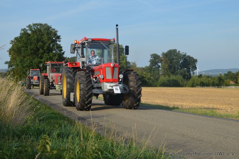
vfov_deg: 23.7
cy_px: 80
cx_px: 120
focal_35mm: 57
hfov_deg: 35.1
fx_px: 378
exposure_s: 1/250
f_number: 8
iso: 140
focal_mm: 38
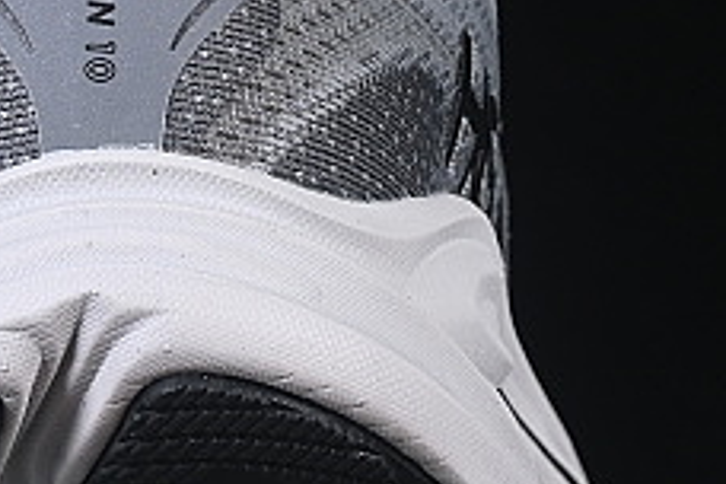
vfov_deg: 3.9
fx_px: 7159
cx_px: -213
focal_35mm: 355
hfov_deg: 5.8
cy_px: -115
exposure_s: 1/80
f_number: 7.1
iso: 160
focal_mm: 50
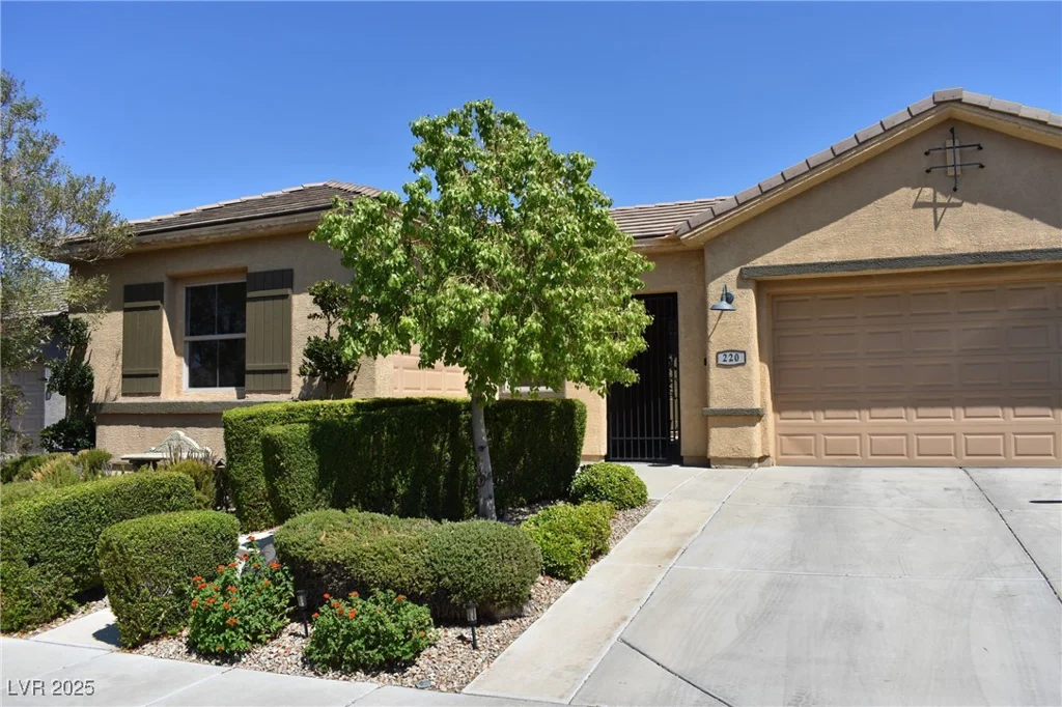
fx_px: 796
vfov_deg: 47.9
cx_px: 531
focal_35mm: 27
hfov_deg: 67.4
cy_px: 354
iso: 140
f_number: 8
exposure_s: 1/500
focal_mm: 18
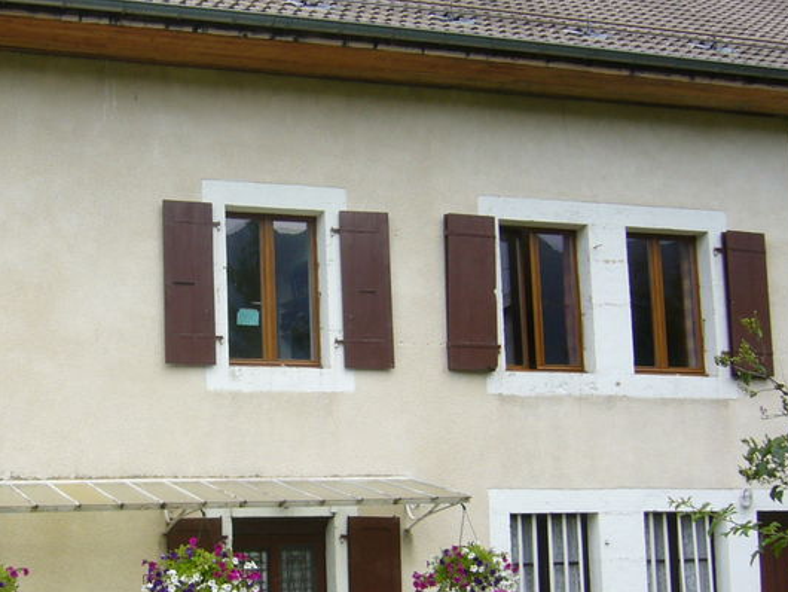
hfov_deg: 28.9
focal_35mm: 66
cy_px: 344
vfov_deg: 22.3
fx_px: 1503
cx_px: 195
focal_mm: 5.8
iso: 80
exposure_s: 1/200
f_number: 2.8
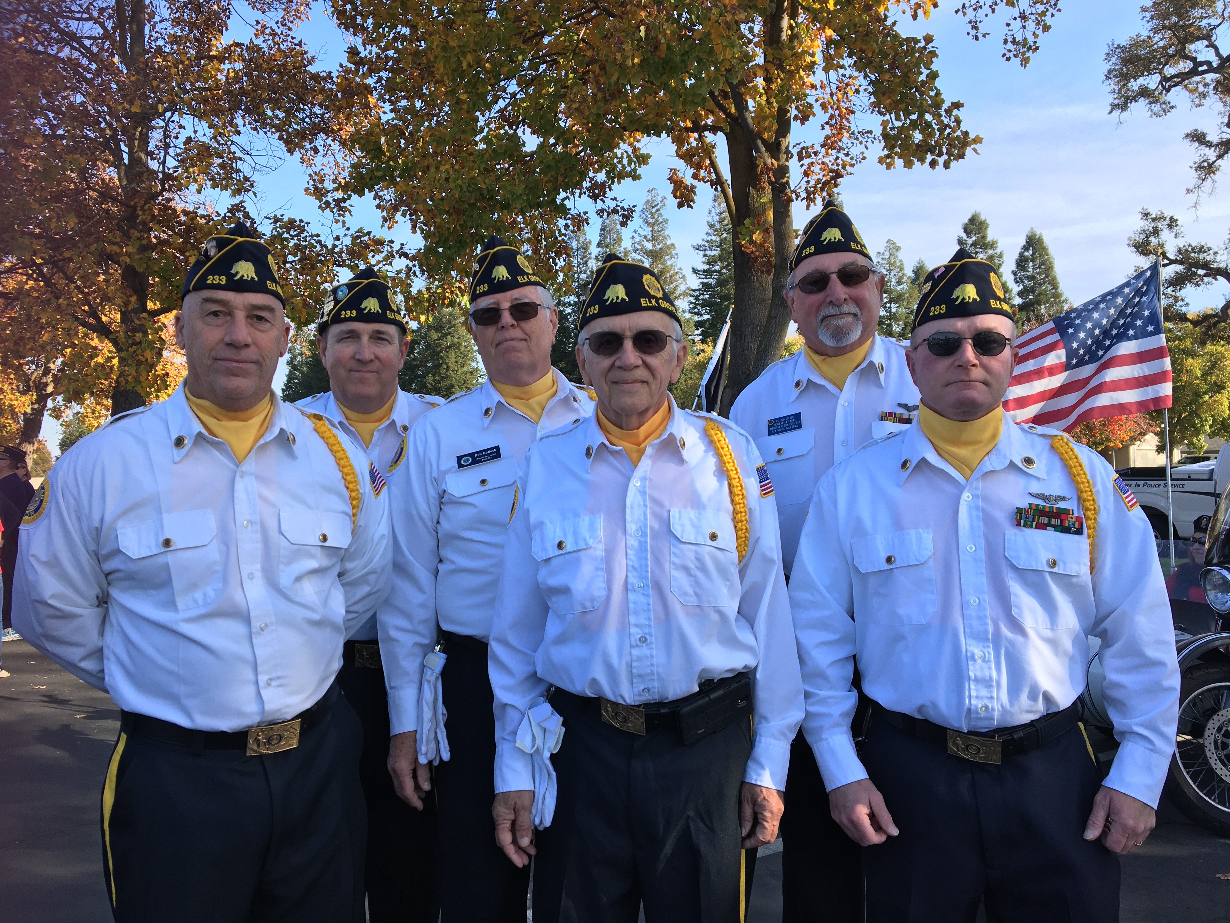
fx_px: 1030
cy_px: 462
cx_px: 615
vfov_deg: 48.2
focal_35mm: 29
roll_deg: +0.9
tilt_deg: +2.4
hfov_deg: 61.7
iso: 25
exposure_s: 1/553
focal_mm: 4.15
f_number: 2.2
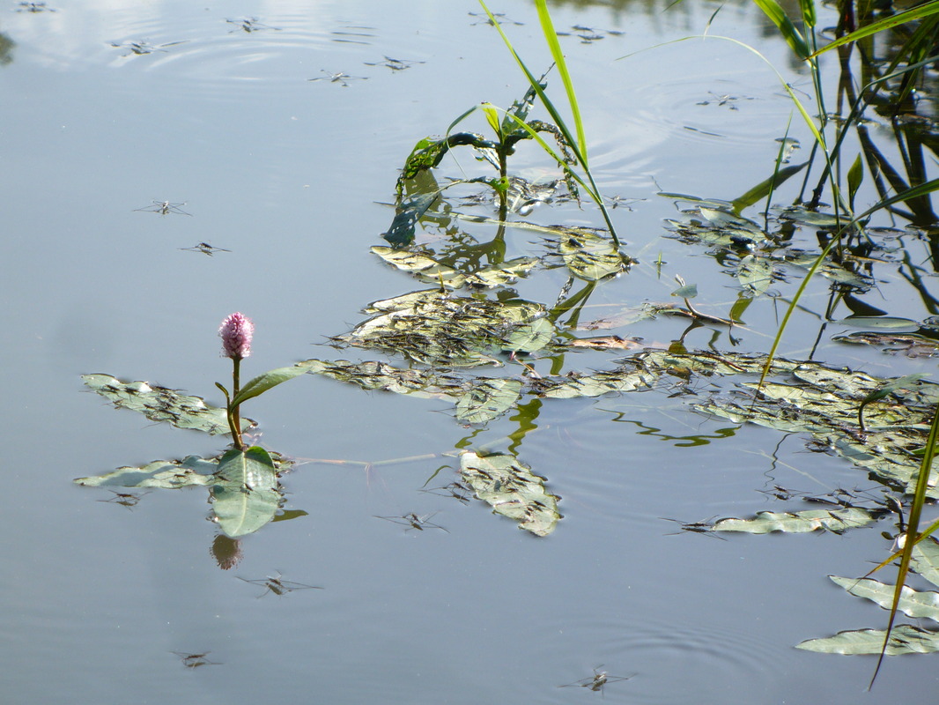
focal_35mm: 222
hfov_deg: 8.9
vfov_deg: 6.7
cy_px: 352
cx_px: 470
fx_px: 6023
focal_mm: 36.6
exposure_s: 1/320
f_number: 4.5
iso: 100
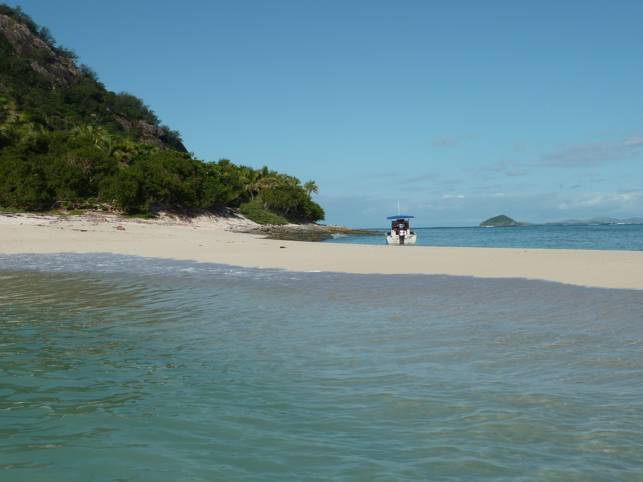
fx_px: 743
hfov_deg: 46.8
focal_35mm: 40
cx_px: 322
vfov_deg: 36.0
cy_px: 241
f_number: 5.6
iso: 80
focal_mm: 6.5
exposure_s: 1/500
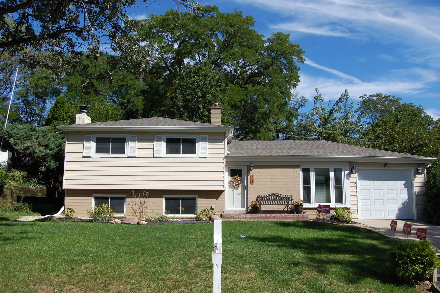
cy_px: 146
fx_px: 366
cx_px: 220
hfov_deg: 62.0
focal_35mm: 30
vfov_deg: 43.5
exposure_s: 1/400
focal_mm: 20
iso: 200
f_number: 10
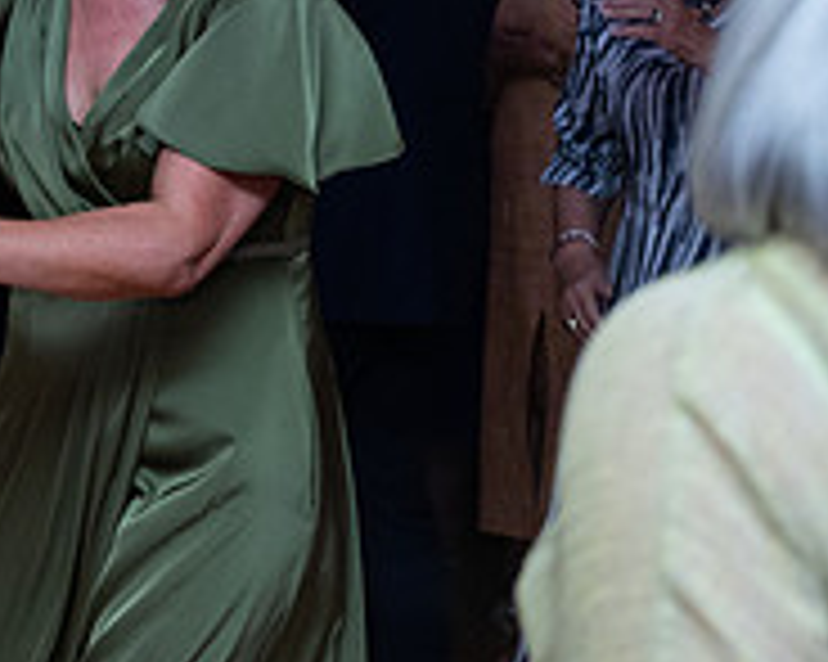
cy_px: 146
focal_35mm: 163
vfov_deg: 9.5
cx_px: -315
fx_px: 3992
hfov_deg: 11.5
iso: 640
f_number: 3.5
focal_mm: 55
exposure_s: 1/160
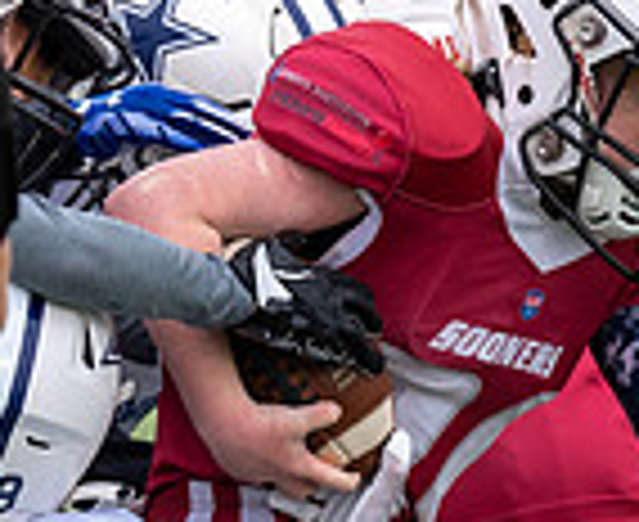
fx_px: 16132
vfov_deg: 1.9
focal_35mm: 846
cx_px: 425
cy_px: 443
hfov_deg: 2.3
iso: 250
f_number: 3.5
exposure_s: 1/1250
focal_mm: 163
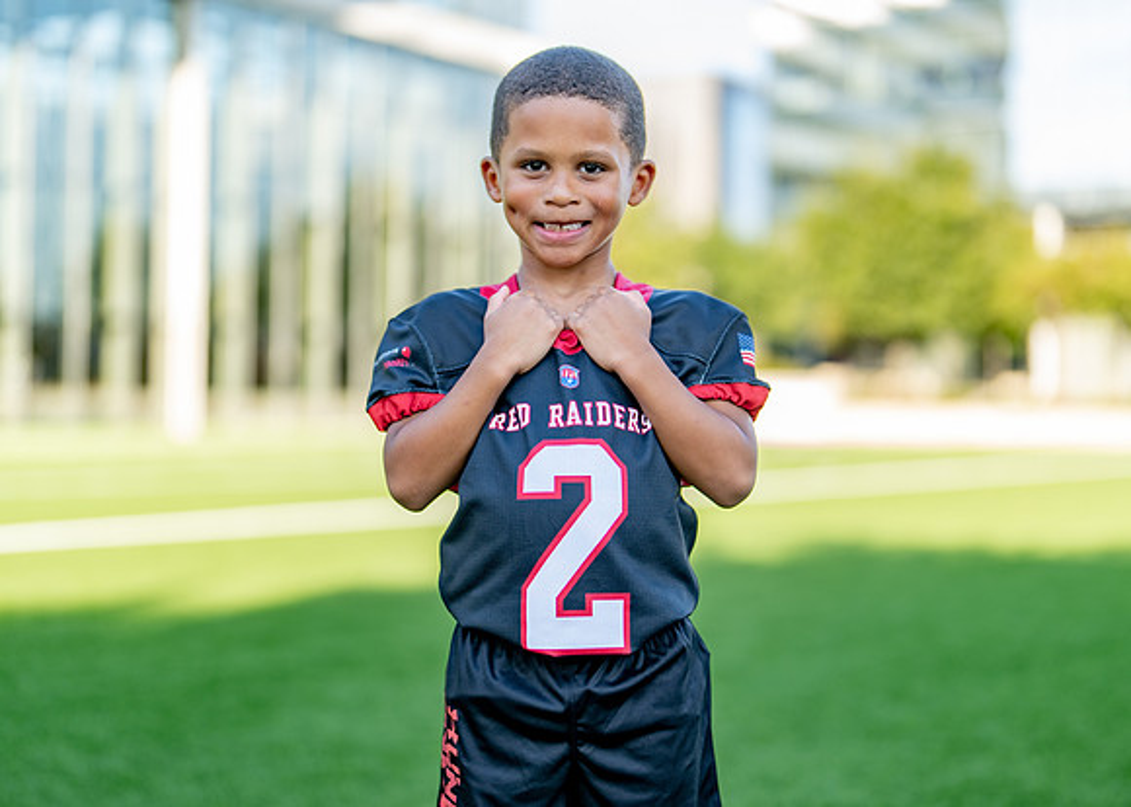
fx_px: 2082
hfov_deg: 30.4
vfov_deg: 21.9
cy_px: 396
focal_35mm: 65
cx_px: 567
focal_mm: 50
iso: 100
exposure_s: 1/1000
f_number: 1.2
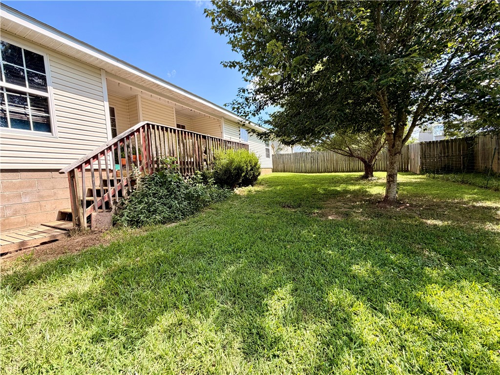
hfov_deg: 102.1
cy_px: 188
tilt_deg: -4.9
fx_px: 202
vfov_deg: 85.7
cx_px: 250
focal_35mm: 14
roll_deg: +3.1
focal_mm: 2.22
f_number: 2.2
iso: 50
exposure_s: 1/502
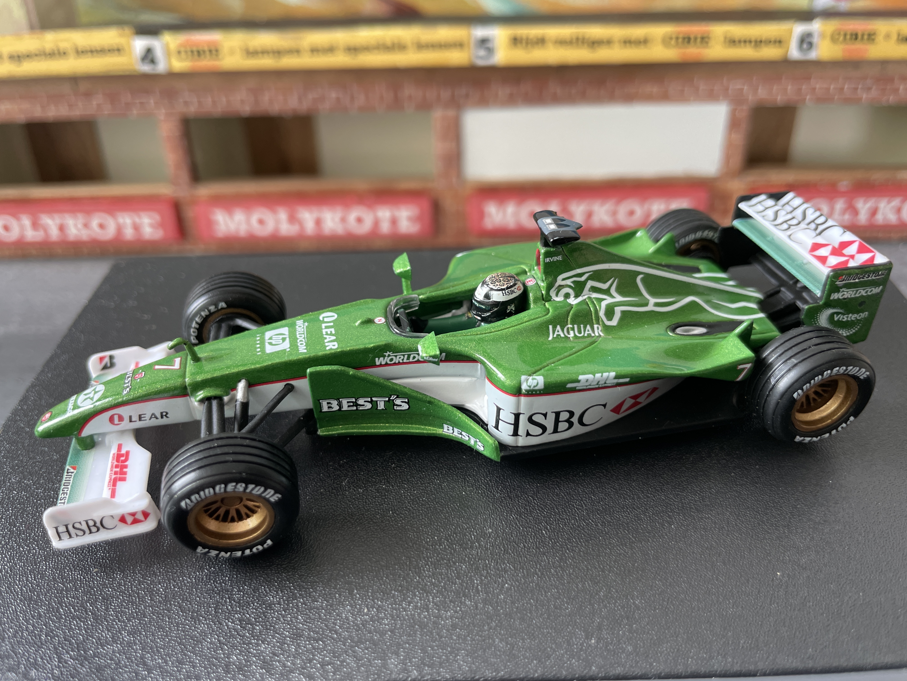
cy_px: 340
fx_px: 681
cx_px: 454
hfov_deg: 67.3
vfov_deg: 53.1
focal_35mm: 26
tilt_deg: -26.8
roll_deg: +2.6
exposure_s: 1/112
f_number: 1.6
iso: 125
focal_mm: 4.2
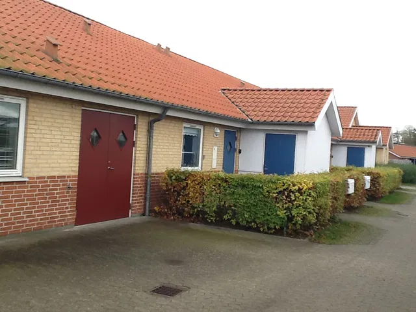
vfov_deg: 32.9
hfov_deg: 42.9
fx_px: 529
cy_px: 156
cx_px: 208
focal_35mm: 44
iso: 40
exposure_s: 1/124
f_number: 2.4
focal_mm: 2.03
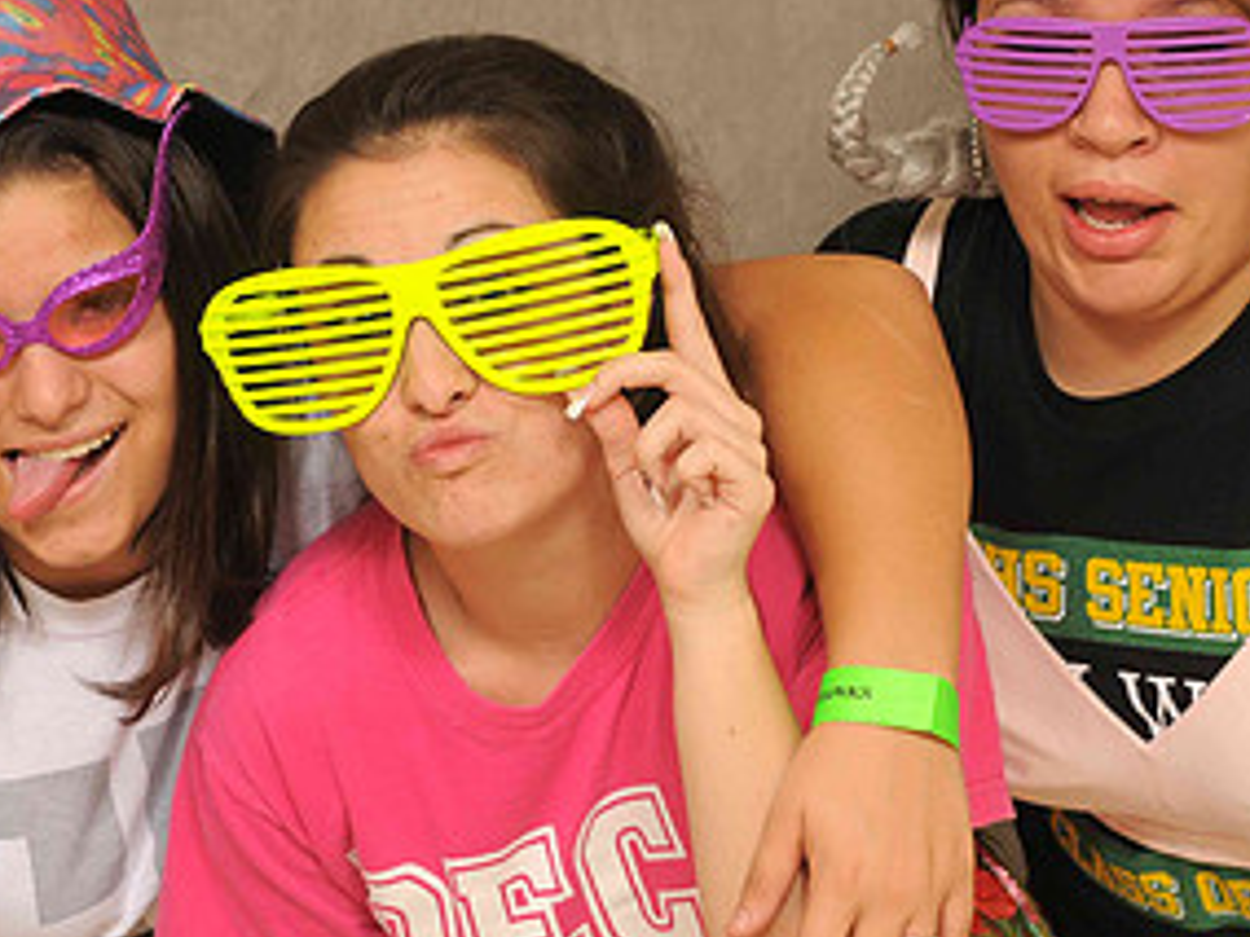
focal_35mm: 141
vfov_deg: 10.5
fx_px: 5092
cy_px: 376
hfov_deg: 14.0
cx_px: 550
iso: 200
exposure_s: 1/125
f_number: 6.3
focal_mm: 48
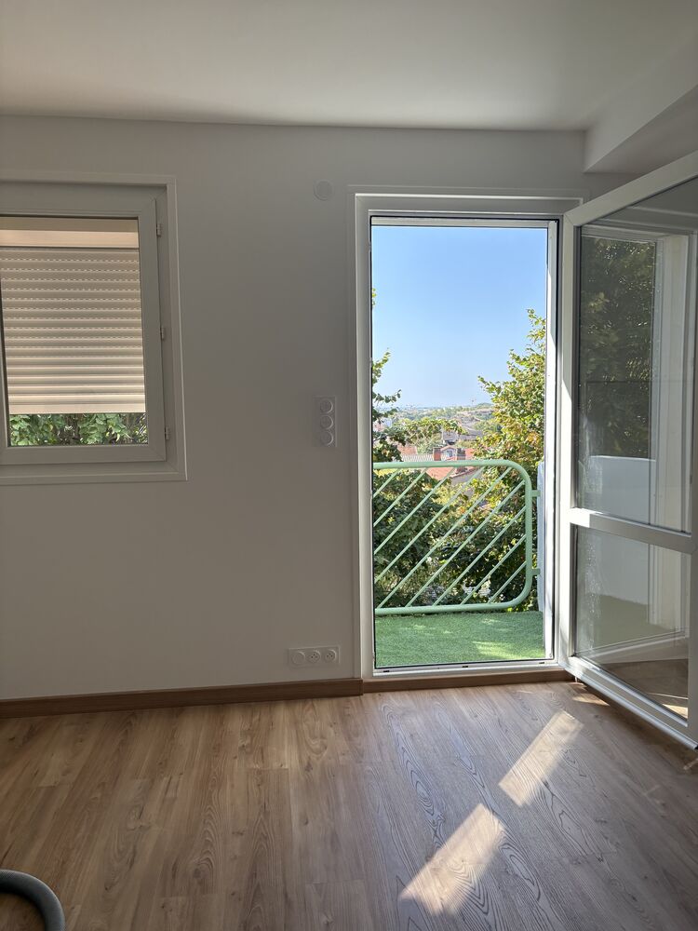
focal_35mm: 26
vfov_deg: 67.3
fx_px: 699
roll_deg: +0.9
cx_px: 349
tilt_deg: -4.5
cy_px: 466
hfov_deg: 53.1
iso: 64
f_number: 1.6
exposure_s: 1/756
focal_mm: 5.96
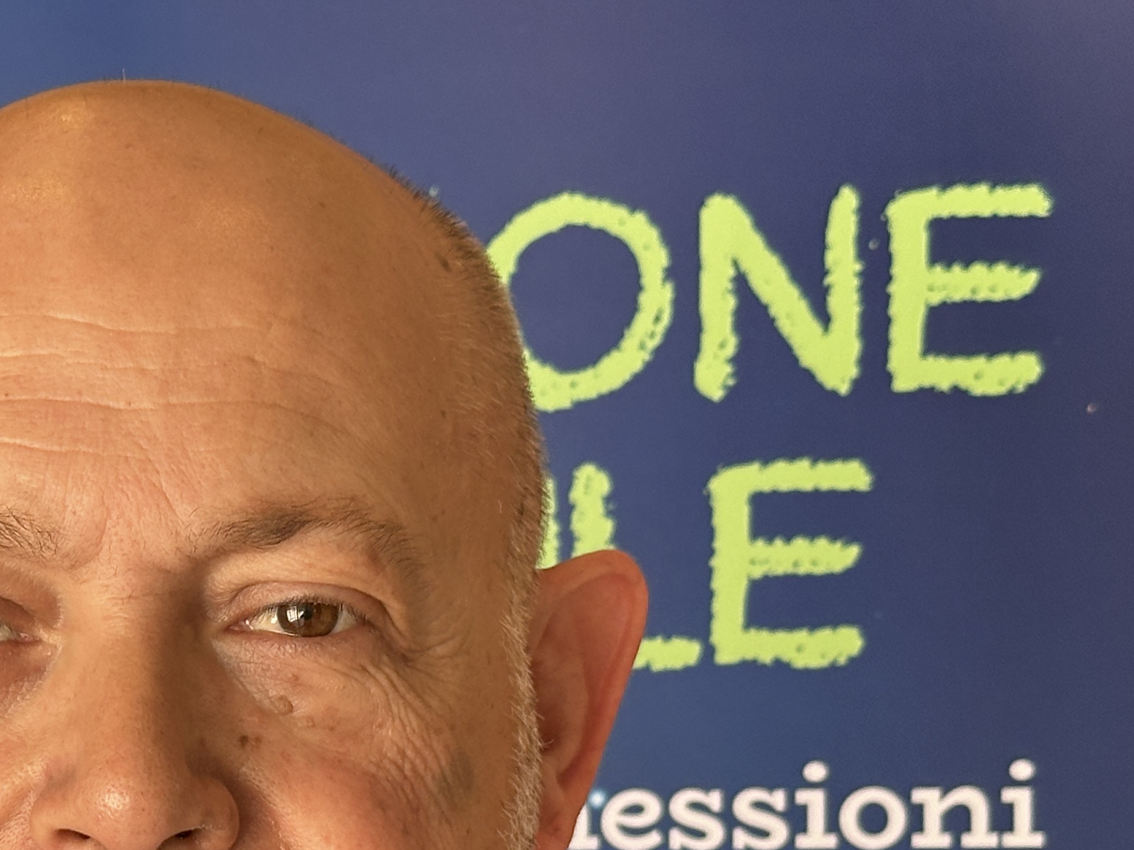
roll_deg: -0.7
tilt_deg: +3.3
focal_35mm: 115
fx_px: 3767
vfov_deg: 12.6
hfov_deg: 16.9
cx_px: 125
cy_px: 1009
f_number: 1.78
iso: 80
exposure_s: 1/121
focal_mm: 6.86
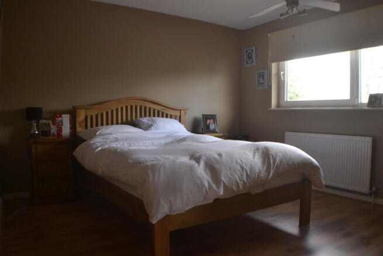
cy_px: 128
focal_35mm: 36
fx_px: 383
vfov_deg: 36.9
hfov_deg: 53.1
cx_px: 192
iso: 400
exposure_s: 1/100
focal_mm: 24
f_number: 4
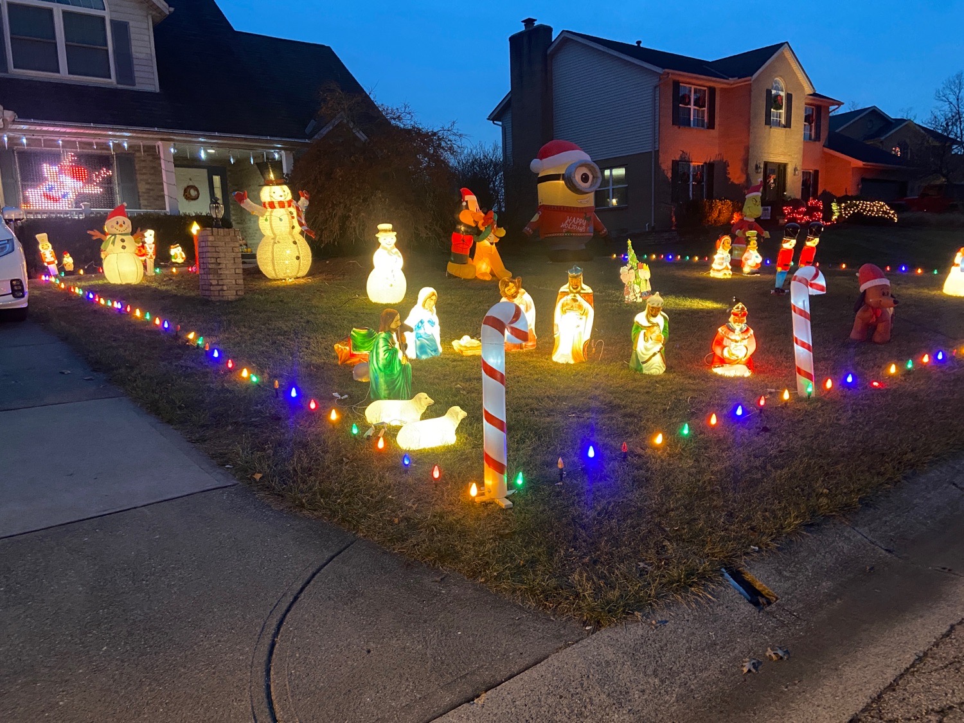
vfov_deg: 53.1
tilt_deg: -9.0
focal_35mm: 26
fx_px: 724
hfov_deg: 67.3
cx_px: 482
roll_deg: +1.4
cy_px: 362
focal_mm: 4.25
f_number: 1.8
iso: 500
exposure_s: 1/30
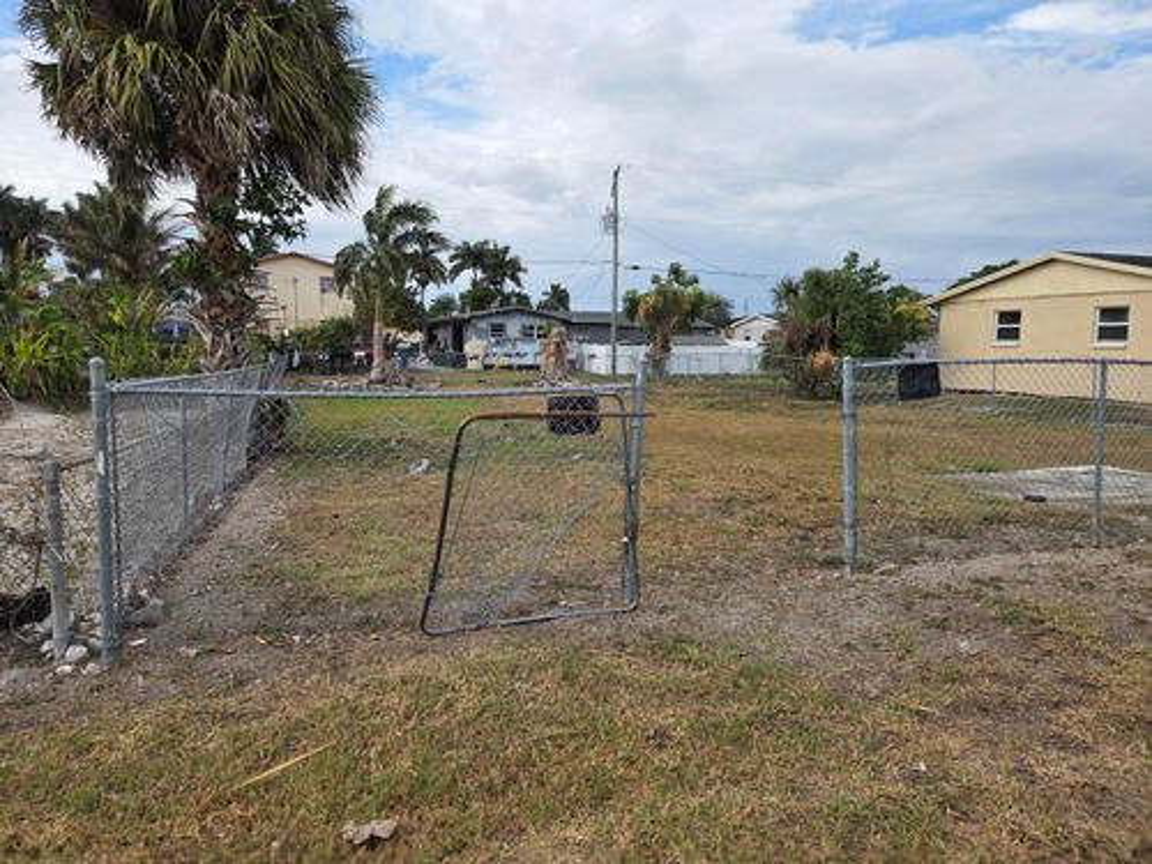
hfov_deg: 73.9
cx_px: 576
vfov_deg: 58.9
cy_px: 432
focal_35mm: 23
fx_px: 765
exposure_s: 1/4010
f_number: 1.8
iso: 80
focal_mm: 5.4
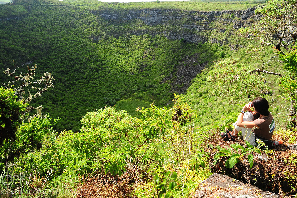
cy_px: 89
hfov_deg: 78.6
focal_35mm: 22
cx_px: 150
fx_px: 181
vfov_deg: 57.0
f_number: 6.3
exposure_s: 1/160
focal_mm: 18
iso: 320
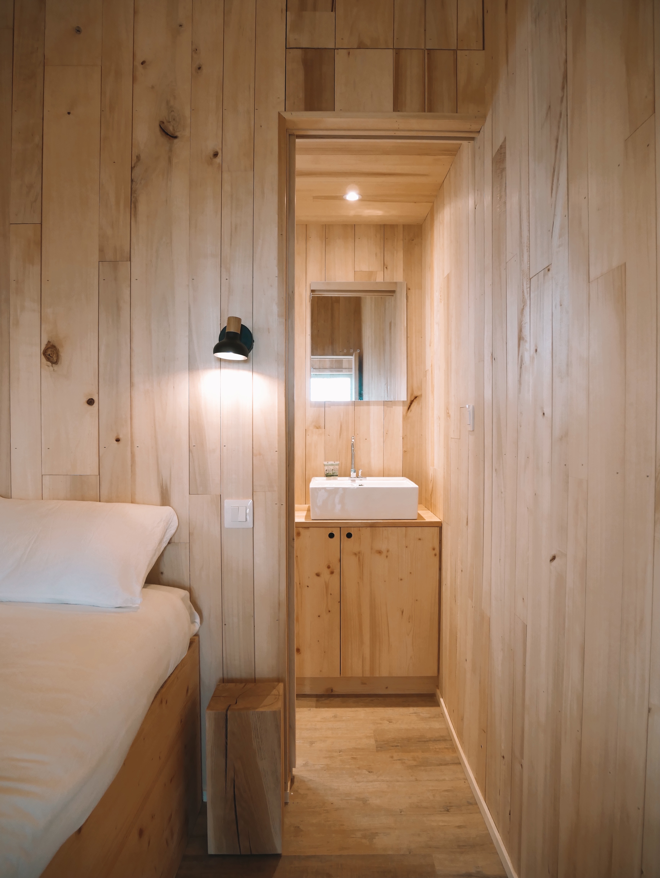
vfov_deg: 71.6
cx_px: 330
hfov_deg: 56.9
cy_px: 439
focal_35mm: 24
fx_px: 609
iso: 400
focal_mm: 12
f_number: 3.5
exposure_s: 1/60
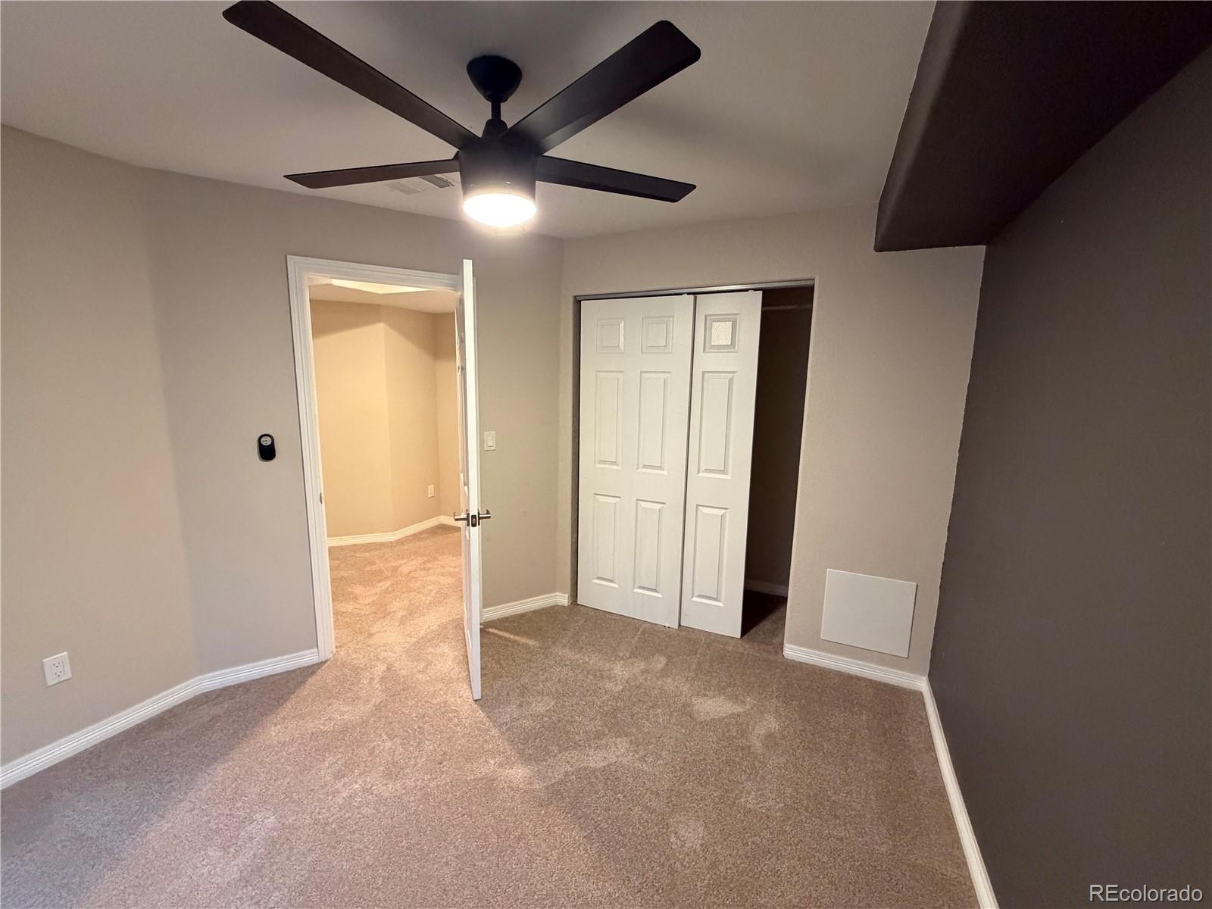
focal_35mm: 14
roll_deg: -0.9
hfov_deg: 102.1
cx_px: 606
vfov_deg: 85.7
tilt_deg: -8.9
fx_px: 490
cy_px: 454
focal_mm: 2.22
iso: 640
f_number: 2.2
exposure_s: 1/60
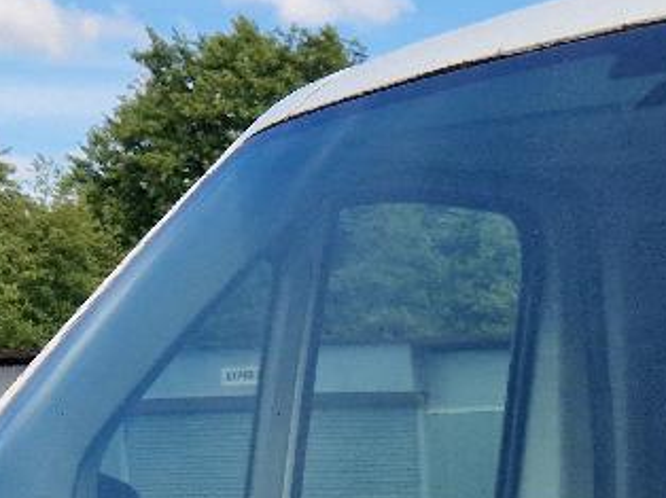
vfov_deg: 10.1
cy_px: 1100
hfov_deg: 14.2
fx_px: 2538
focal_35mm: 132
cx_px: 908
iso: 50
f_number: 1.8
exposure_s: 1/1250
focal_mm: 5.4
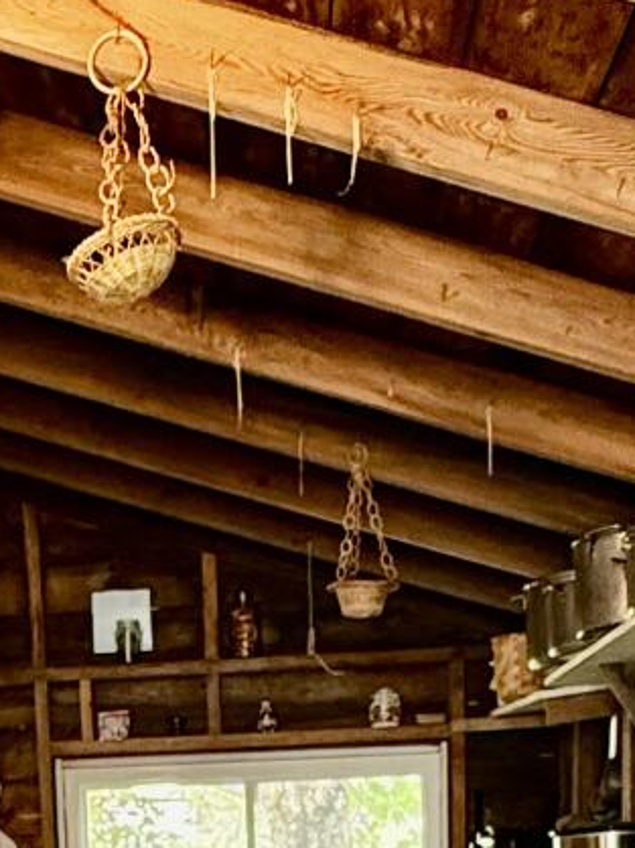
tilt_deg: -7.8
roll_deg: +2.3
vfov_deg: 24.5
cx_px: 140
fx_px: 1640
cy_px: 1162
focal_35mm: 67
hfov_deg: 21.7
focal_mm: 2.22
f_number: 2.2
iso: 320
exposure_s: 1/60
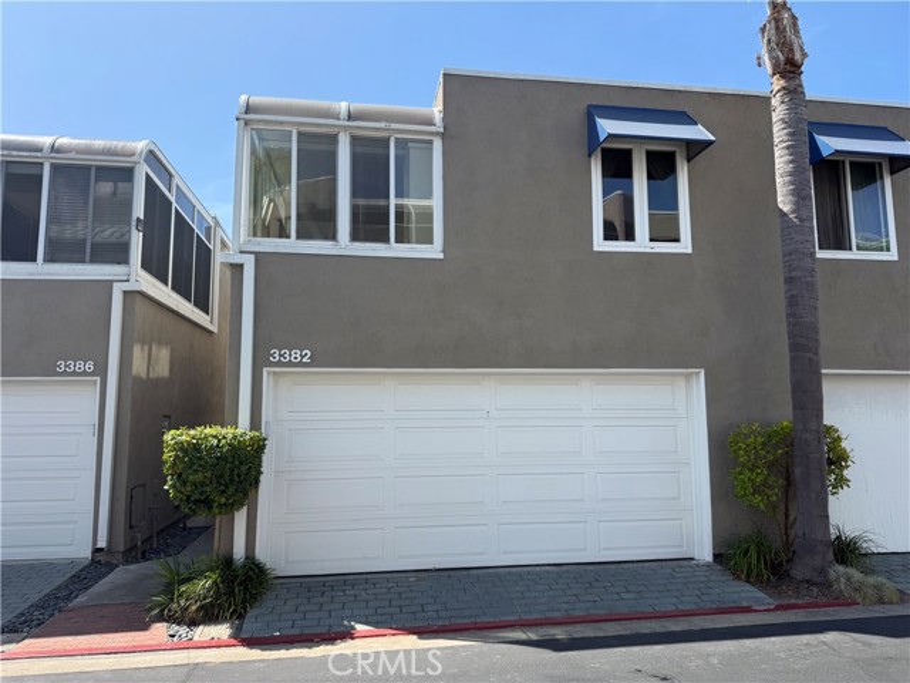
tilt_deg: +7.1
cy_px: 342
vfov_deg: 56.8
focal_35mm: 24
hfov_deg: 71.6
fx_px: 631
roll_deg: +1.1
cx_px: 455
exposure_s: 1/2907
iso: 80
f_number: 1.78
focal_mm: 6.76
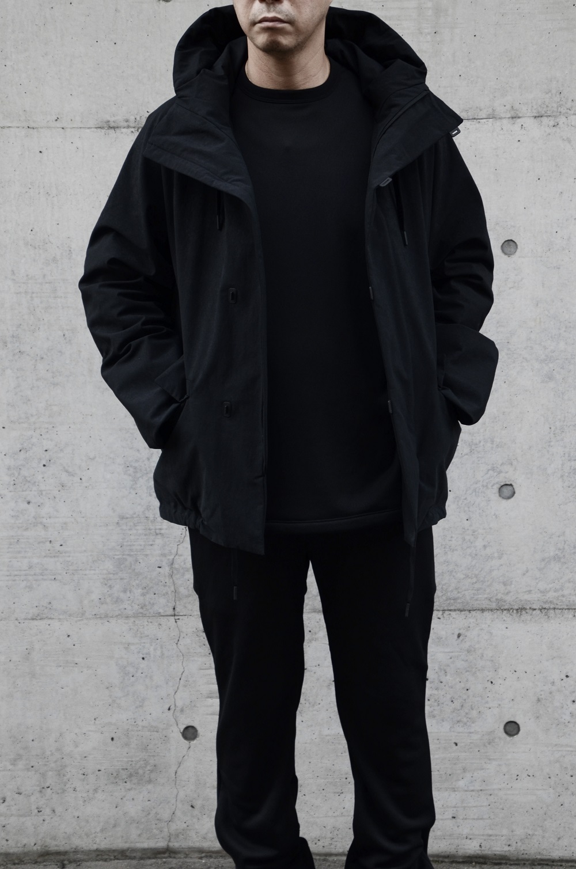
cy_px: 434
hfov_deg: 17.4
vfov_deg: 26.0
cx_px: 288
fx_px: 1880
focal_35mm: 78
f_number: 5.6
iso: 400
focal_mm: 52
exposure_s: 1/100
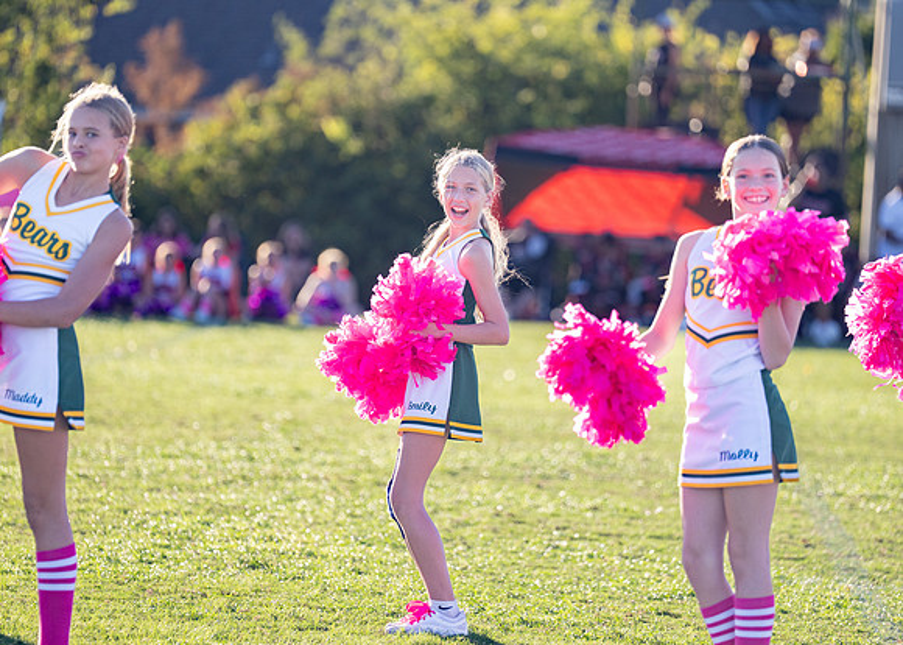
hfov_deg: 9.8
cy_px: 289
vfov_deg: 7.0
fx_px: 5287
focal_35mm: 206
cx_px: 444
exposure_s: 1/2500
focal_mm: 173
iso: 500
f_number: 2.8
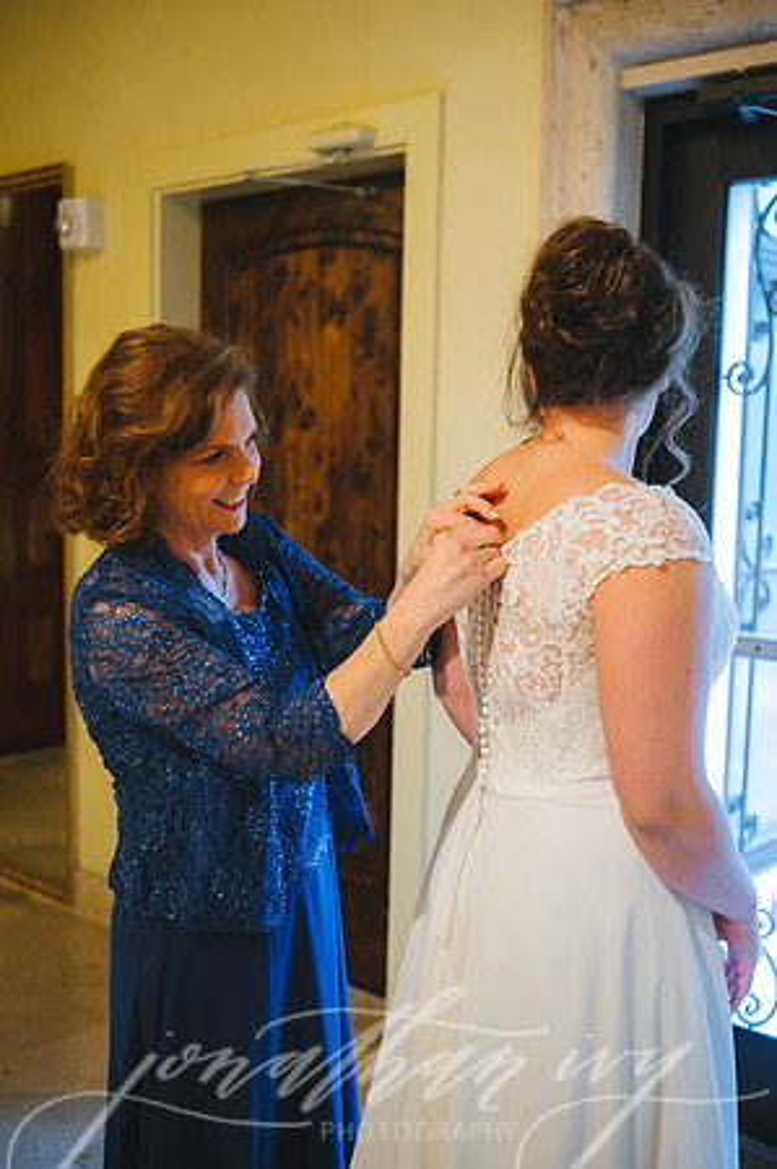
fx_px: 1298
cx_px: 388
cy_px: 584
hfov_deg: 33.3
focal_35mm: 40
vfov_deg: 48.5
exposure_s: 1/320
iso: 2000
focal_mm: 40
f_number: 2.8
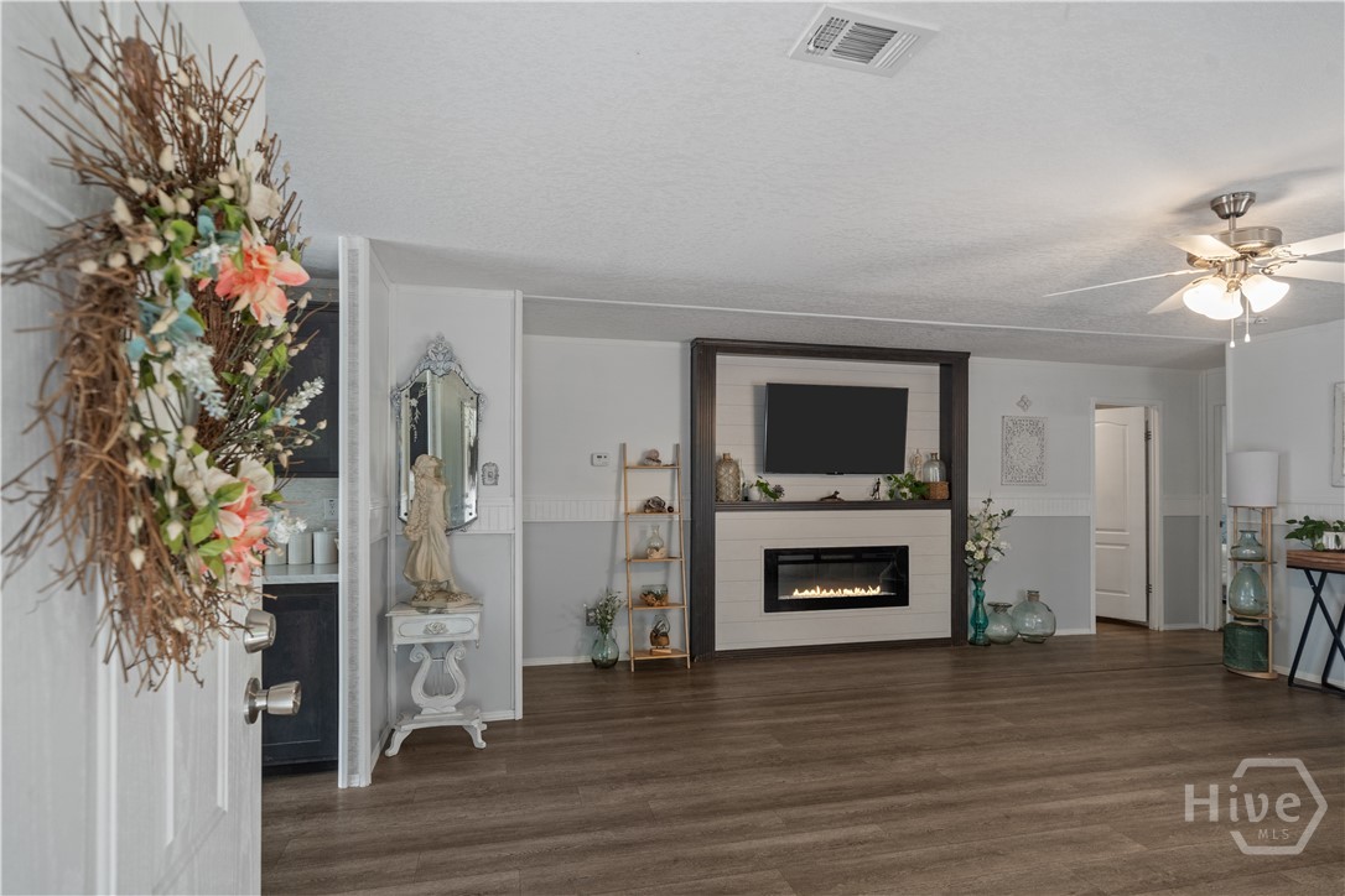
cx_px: 672
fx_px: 672
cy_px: 448
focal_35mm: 18
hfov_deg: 90.0
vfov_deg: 67.4
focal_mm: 18
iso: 1600
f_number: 8
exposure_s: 1/30
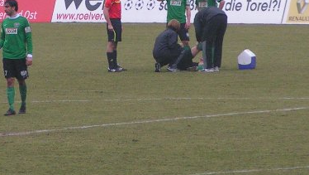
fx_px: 4715
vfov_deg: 2.1
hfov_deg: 3.8
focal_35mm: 575
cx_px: 85
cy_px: -46
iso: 160
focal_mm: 37.8
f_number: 3.5
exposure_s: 1/250
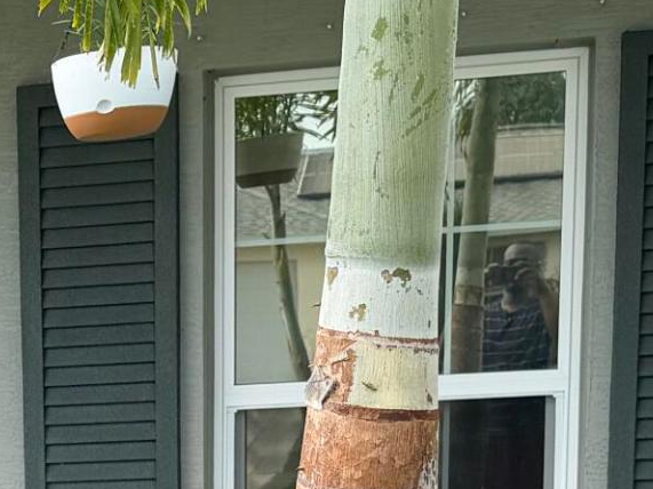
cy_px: 796
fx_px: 2282
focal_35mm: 121
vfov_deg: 11.6
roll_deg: +3.5
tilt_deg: -12.9
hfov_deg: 15.5
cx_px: -206
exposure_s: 1/1653
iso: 80
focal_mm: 6.76
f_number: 1.78
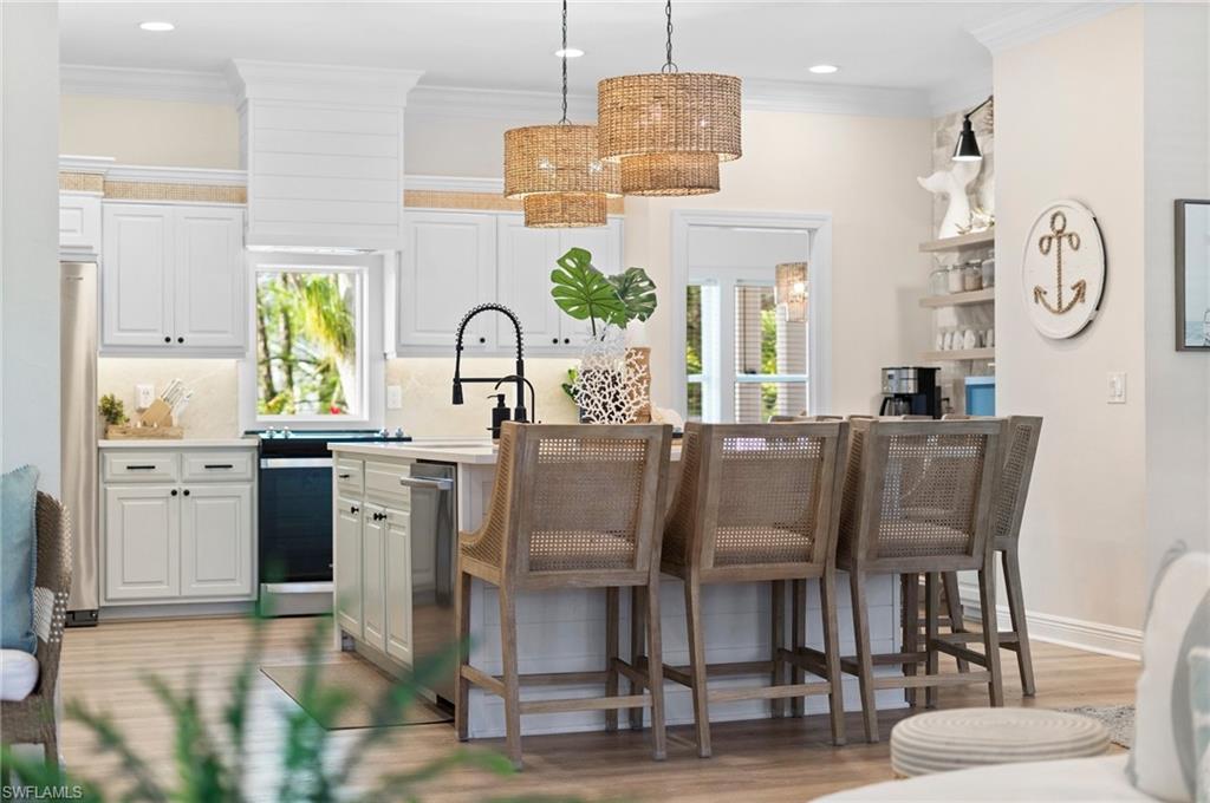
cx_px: 605
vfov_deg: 26.9
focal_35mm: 50
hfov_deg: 39.6
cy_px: 402
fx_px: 1678
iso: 800
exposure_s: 1/250
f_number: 2.5
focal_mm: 50
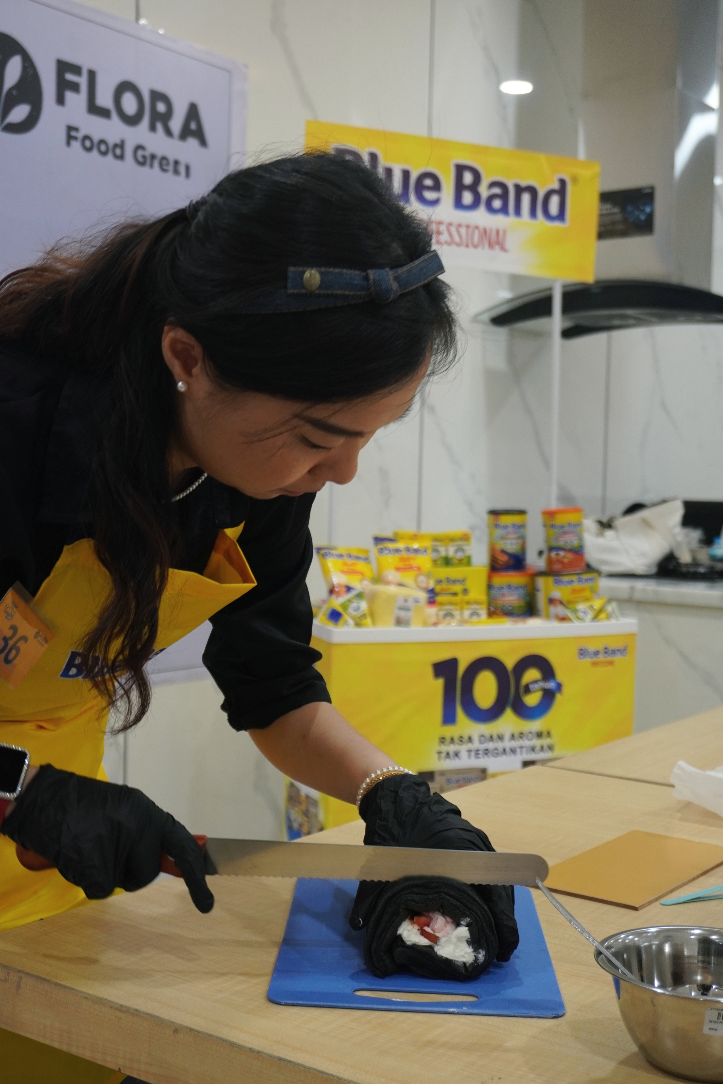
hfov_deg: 29.9
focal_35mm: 45
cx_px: 362
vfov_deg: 43.6
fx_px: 1356
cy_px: 542
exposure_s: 1/50
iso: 640
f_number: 5
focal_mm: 30
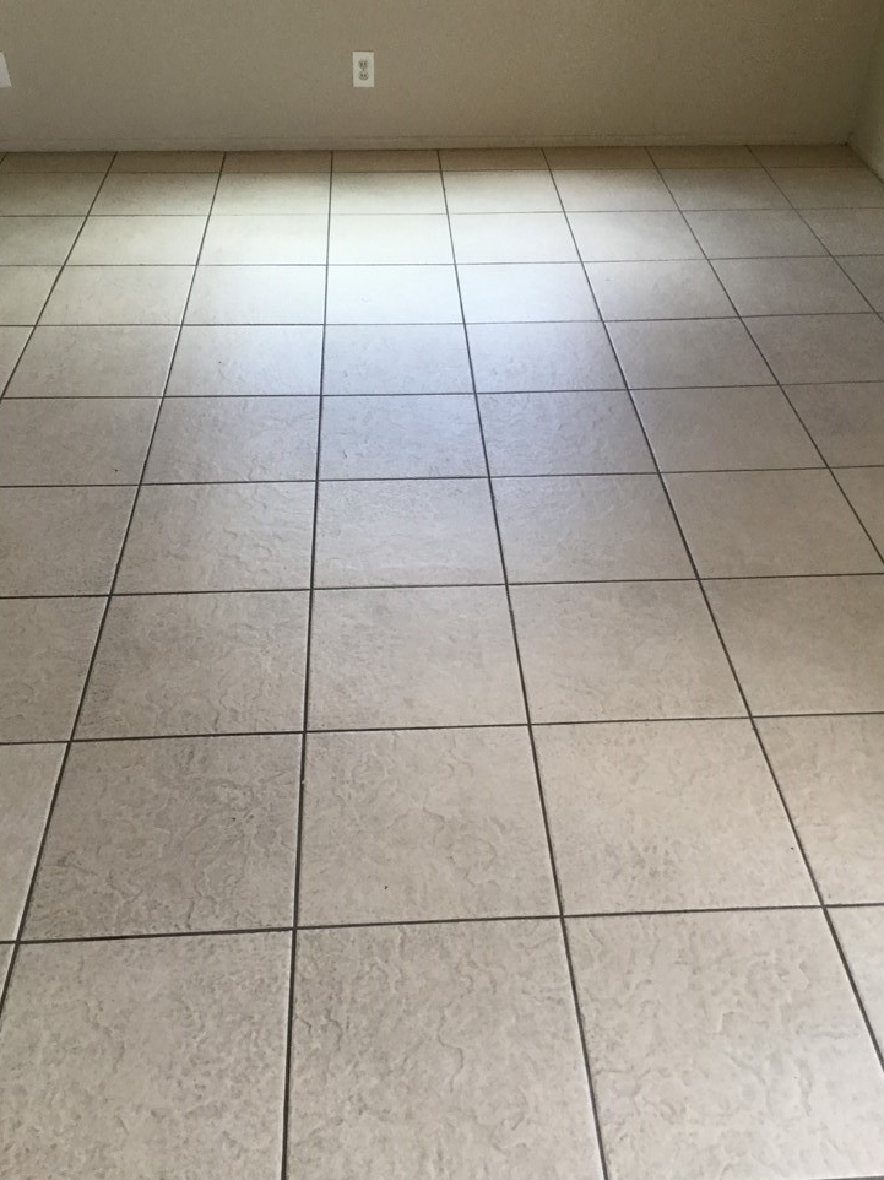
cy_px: 608
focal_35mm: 33
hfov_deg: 42.9
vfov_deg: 55.4
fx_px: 1124
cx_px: 438
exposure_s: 1/30
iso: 25
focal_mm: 3.3
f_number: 2.4
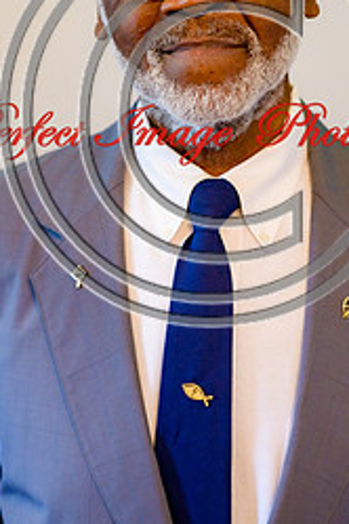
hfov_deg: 7.2
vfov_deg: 10.8
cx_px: 210
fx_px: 2763
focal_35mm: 190
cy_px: 130
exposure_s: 1/125
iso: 1100
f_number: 2.2
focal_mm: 105
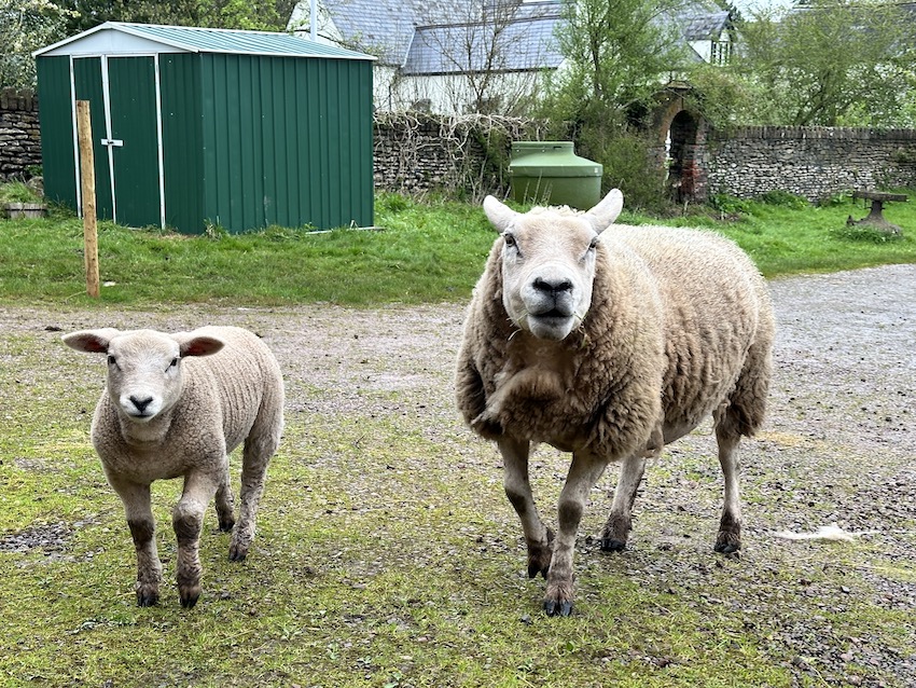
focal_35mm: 48
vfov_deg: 30.3
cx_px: 458
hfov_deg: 39.6
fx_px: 1271
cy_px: 344
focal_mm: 6.86
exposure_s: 1/121
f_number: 1.78
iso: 50
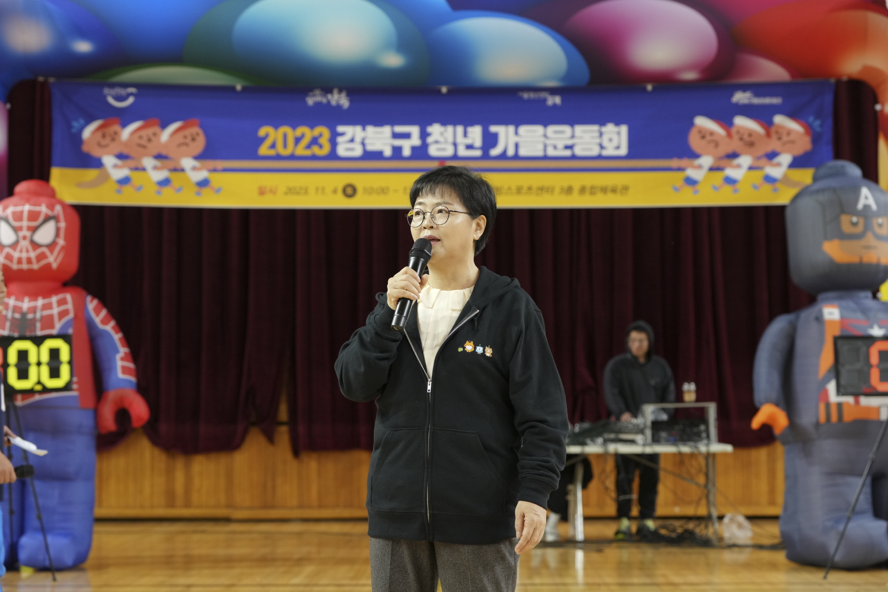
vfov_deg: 19.5
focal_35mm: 70
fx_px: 1727
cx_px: 444
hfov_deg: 28.8
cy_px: 296
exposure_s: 1/160
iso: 2000
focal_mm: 70
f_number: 4
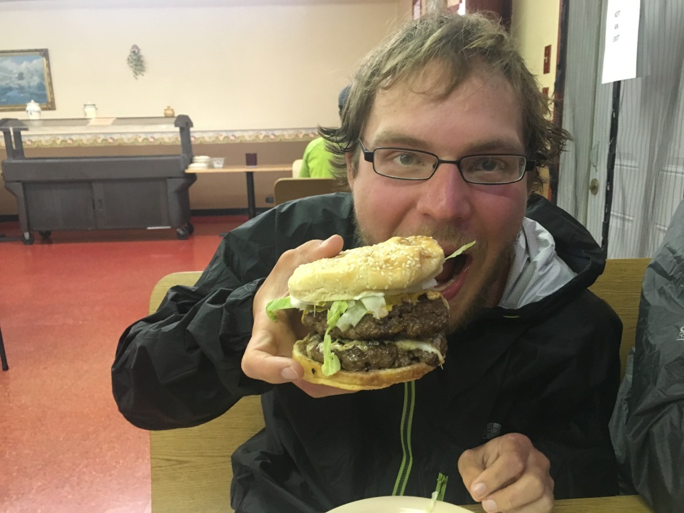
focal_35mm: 29
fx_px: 573
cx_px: 342
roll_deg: +2.9
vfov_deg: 48.2
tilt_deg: -12.6
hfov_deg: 61.7
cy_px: 256
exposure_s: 1/20
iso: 200
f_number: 2.2
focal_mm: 4.15
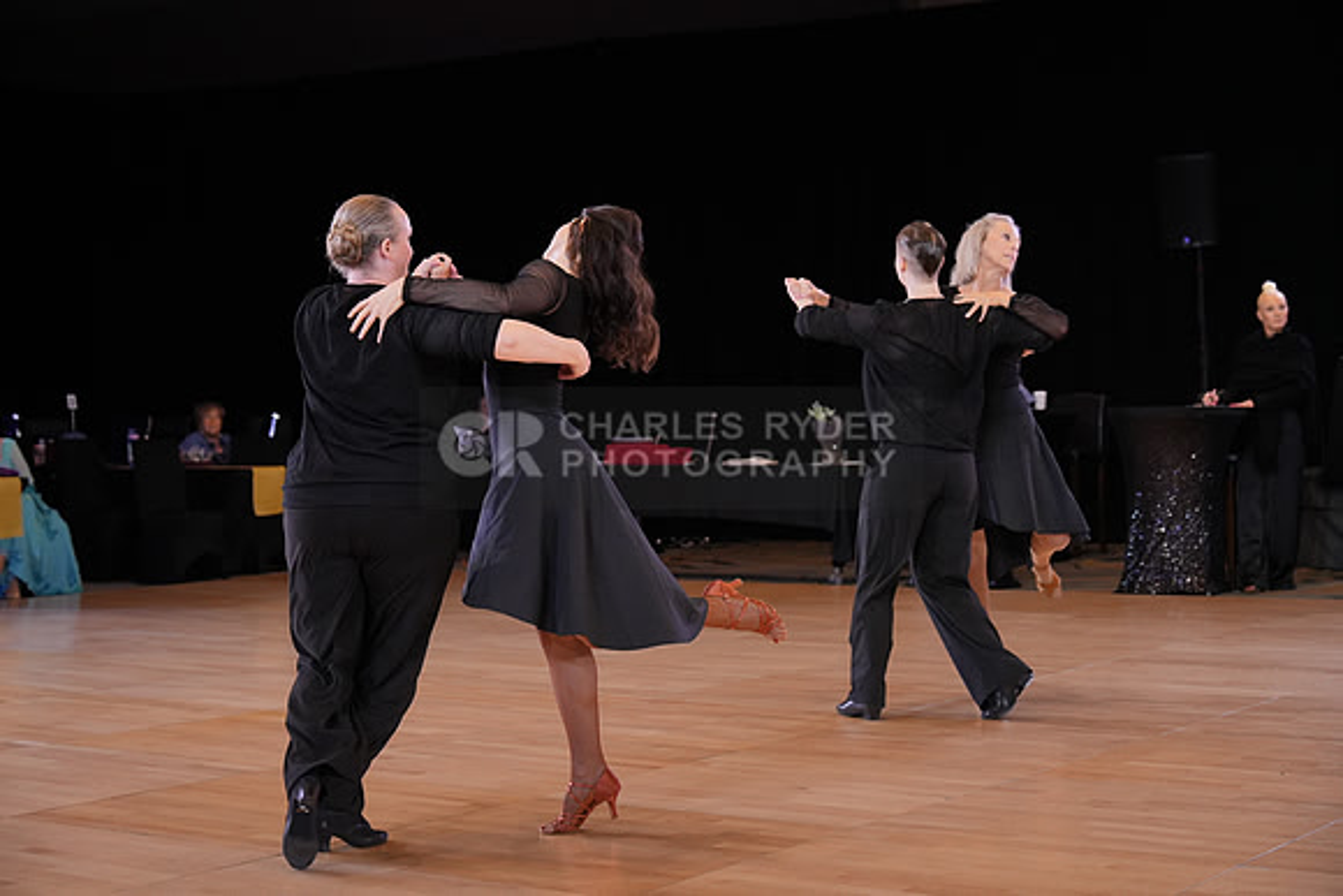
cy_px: 448
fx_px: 2313
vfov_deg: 21.9
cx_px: 672
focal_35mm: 62
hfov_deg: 32.4
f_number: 4
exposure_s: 1/400
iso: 2000
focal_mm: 62
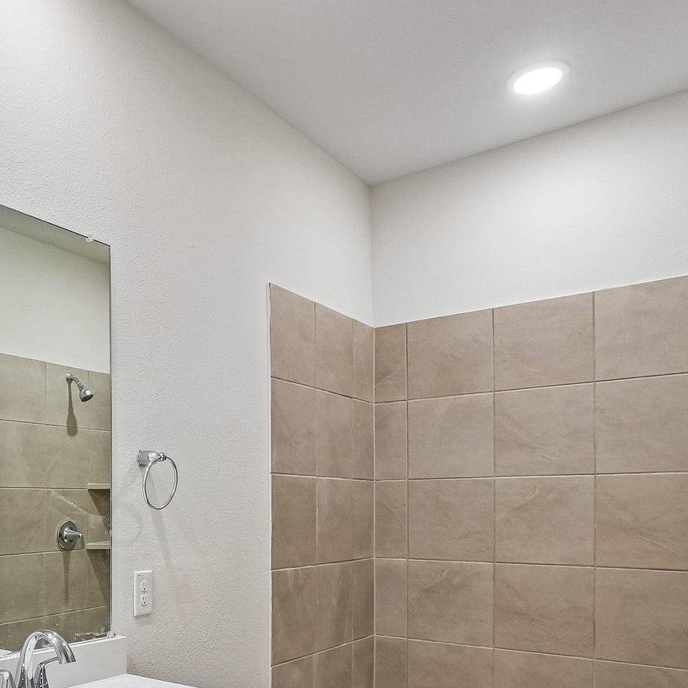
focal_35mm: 30
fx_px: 675
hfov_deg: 48.6
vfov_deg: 51.7
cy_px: 515
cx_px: 74
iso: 400
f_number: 8
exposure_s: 1/13
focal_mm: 10
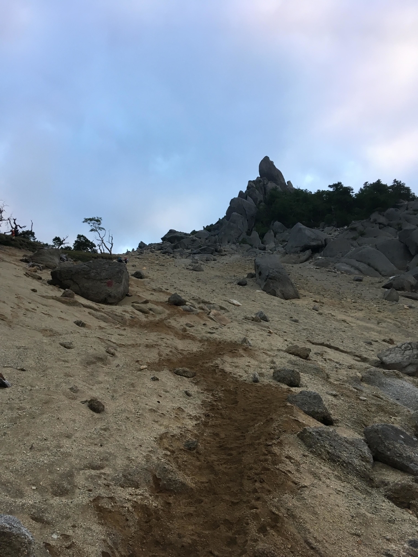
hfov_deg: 48.2
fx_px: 467
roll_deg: +2.1
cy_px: 278
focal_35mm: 29
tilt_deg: +24.5
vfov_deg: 61.7
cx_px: 209
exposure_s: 1/30
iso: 25
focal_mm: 4.15
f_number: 2.2
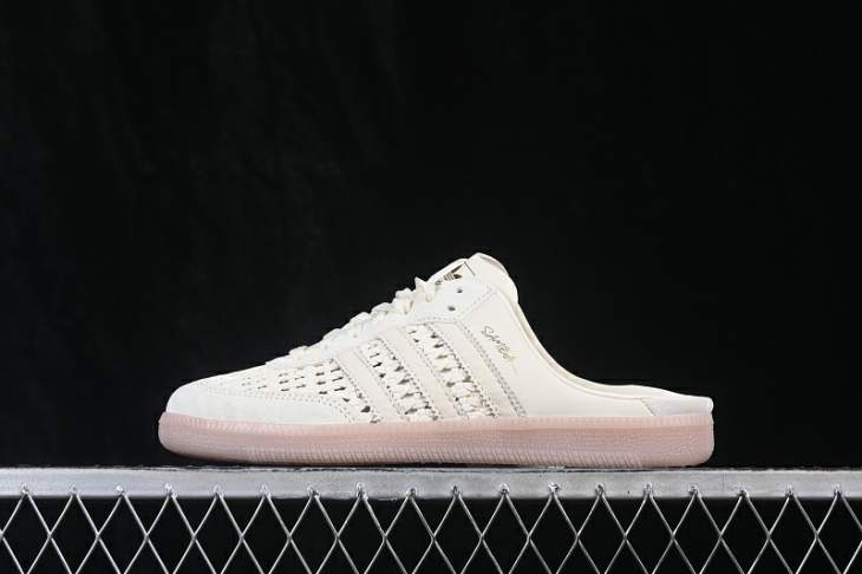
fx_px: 1795
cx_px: 431
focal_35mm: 75
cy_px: 287
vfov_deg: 18.2
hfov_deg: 27.0
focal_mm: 50
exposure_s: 1/80
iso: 160
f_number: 8
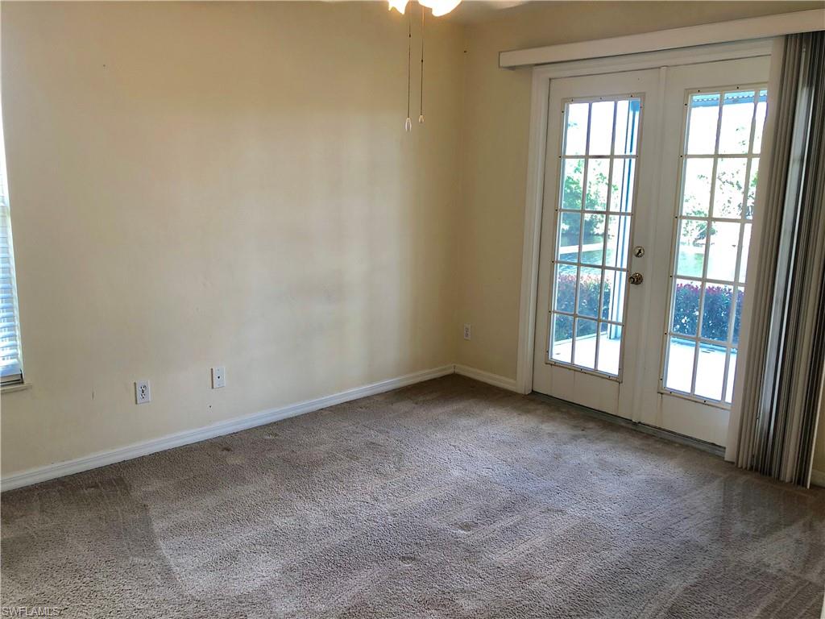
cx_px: 412
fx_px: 667
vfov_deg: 49.7
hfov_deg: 63.4
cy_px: 310
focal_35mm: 28
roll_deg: -0.9
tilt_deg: -10.7
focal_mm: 3.99
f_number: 1.8
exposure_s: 1/40
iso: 25
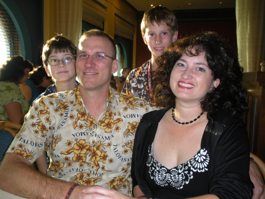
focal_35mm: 36
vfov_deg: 39.7
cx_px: 132
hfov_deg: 51.4
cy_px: 100
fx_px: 276
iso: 68
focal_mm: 6.3
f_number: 3.5
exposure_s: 1/30
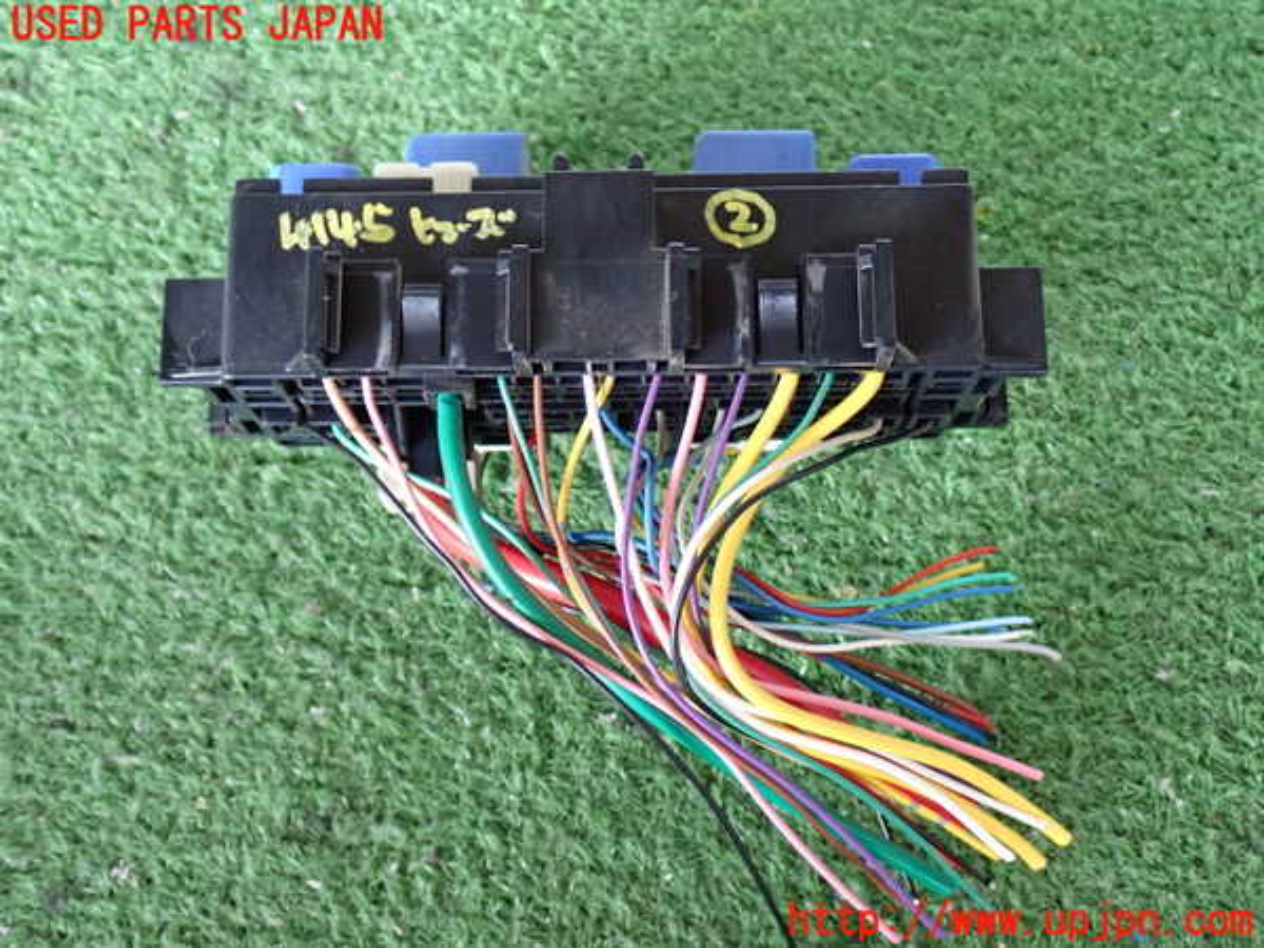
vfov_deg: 30.9
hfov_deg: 40.4
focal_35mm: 47
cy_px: 474
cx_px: 632
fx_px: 1716
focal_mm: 8.4
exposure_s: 1/50
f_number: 3.1
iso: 640
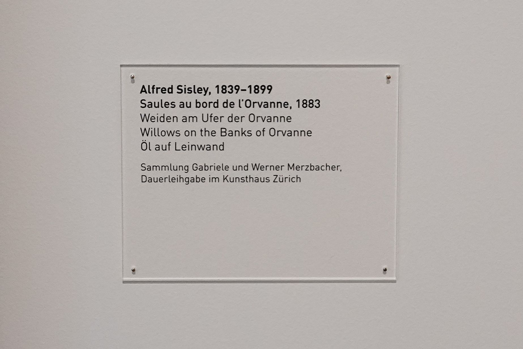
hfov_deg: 73.7
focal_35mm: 24
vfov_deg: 53.2
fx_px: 349
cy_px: 174
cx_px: 262
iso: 3200
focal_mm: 24
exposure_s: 1/80
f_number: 7.1
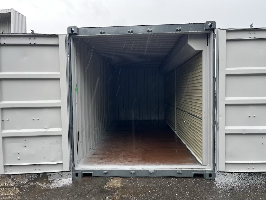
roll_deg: +1.9
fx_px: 200
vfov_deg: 53.1
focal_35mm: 26
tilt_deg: -2.2
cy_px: 100
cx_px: 133
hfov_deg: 67.3
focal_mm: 5.1
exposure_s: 1/122
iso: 32
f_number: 1.6
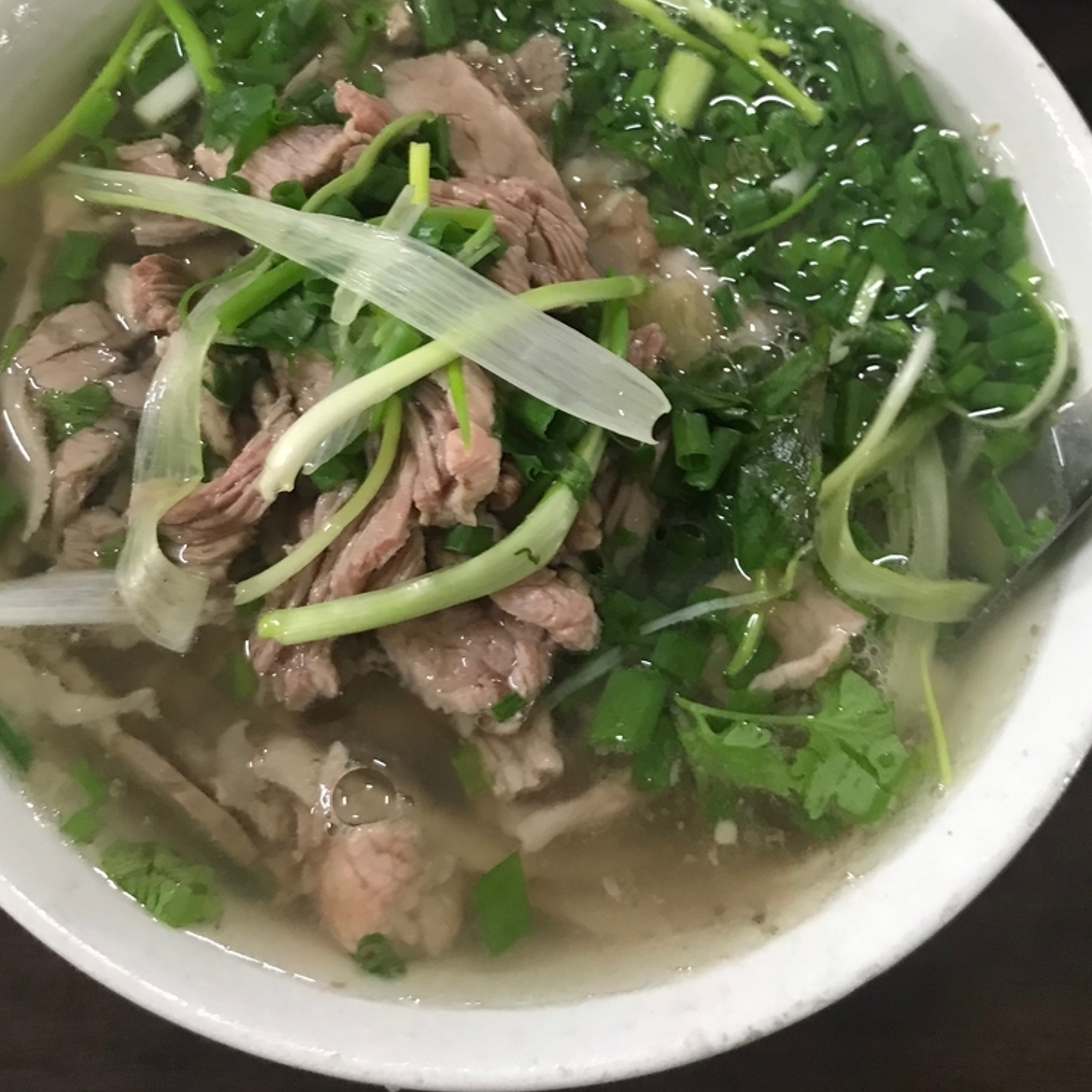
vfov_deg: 41.6
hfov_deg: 41.8
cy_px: 425
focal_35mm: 40
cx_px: 520
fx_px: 1428
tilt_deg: -71.7
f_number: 1.8
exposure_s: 1/11
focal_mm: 3.99
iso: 100
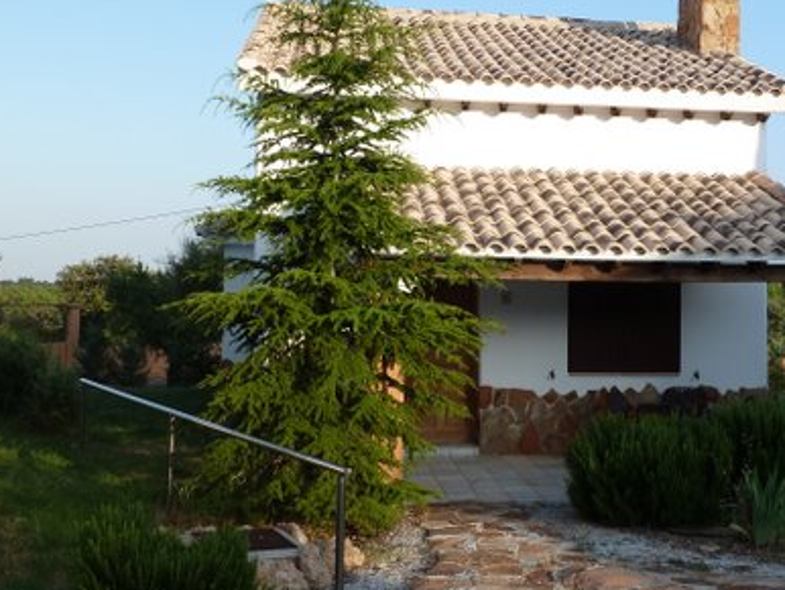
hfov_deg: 41.0
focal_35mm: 46
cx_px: 476
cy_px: 254
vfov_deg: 31.5
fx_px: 1044
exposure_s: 1/250
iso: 80
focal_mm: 6.1
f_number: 4
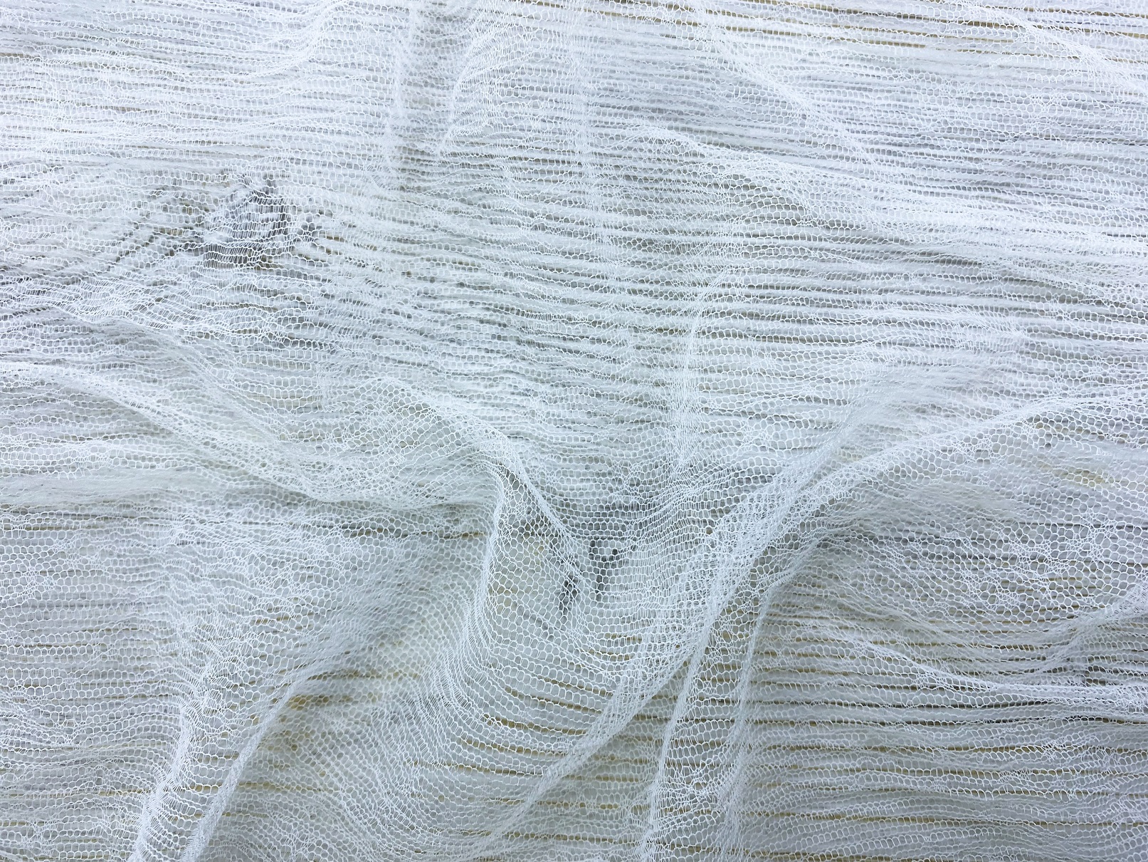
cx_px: 574
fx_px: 862
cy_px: 431
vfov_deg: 53.1
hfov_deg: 67.3
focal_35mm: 26
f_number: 1.8
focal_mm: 4.25
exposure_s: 1/114
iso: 32
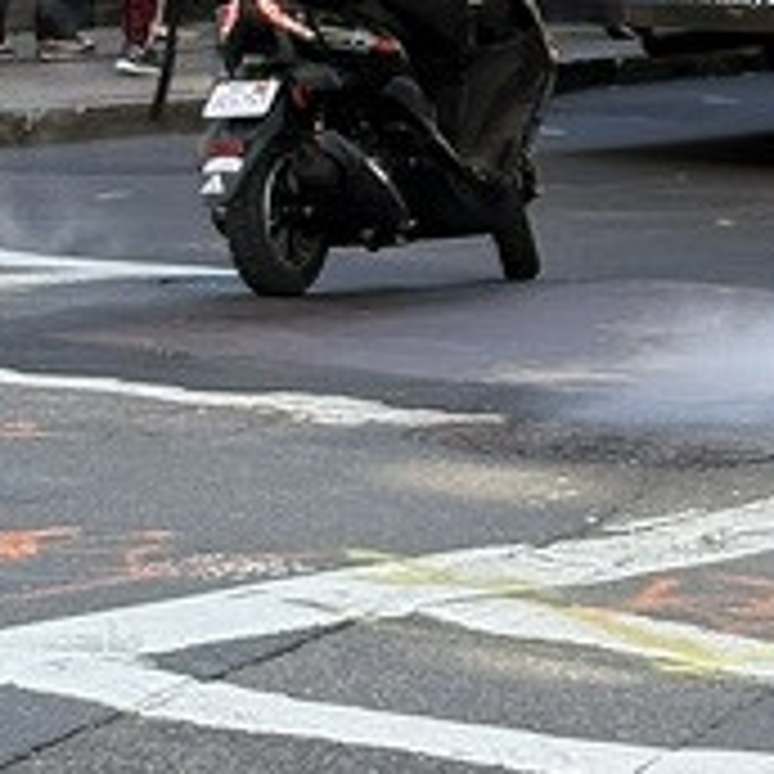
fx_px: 6906
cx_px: 909
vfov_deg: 6.2
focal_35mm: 273
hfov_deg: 6.4
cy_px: -918
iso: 50
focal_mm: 5.96
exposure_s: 1/242
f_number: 1.6
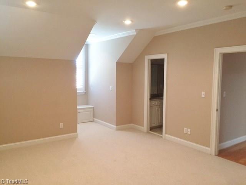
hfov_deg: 61.7
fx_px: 206
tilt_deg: -4.0
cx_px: 123
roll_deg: -0.2
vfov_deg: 48.2
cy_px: 92
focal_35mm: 29
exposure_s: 1/30
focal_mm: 4.15
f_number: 2.2
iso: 160
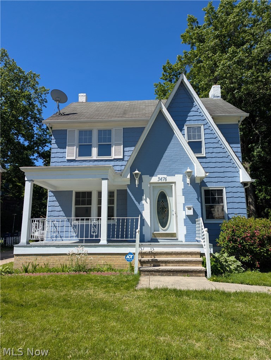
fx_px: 250
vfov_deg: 71.5
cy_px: 180
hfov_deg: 56.9
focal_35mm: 24
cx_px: 136
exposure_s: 1/2096
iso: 43
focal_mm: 6.81
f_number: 1.85
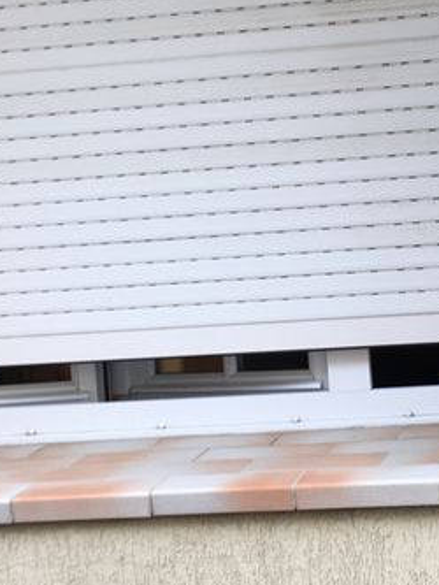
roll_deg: +4.0
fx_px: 1470
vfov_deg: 22.5
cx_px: 365
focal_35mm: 87
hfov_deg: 16.8
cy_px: 253
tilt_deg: +1.3
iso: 32
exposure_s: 1/50
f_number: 2.2
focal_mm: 4.15
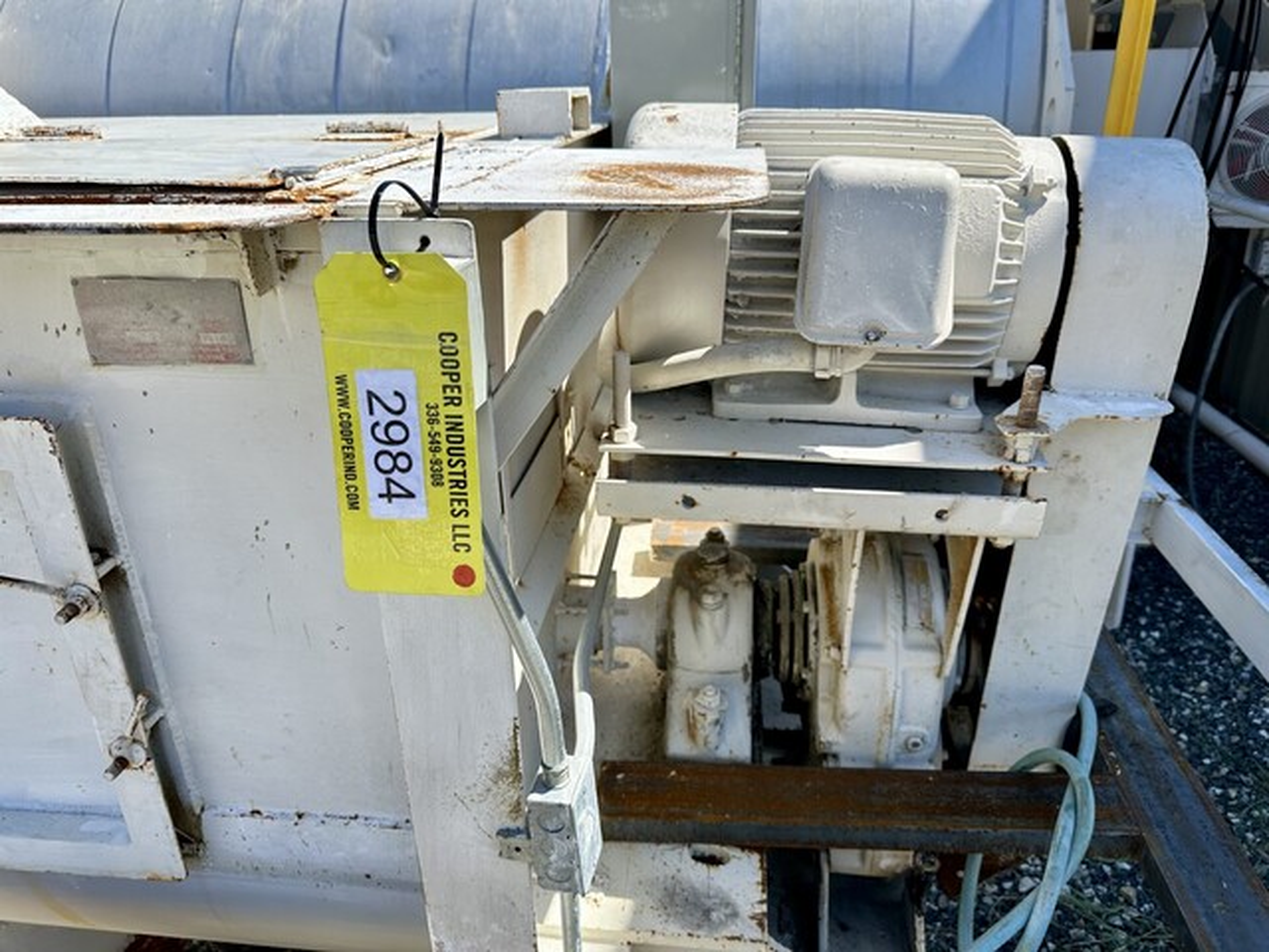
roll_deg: +0.0
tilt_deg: -19.4
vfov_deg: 56.8
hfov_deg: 71.6
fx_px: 880
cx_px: 634
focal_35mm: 24
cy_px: 476
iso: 80
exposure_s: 1/2660
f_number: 1.78
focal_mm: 6.86
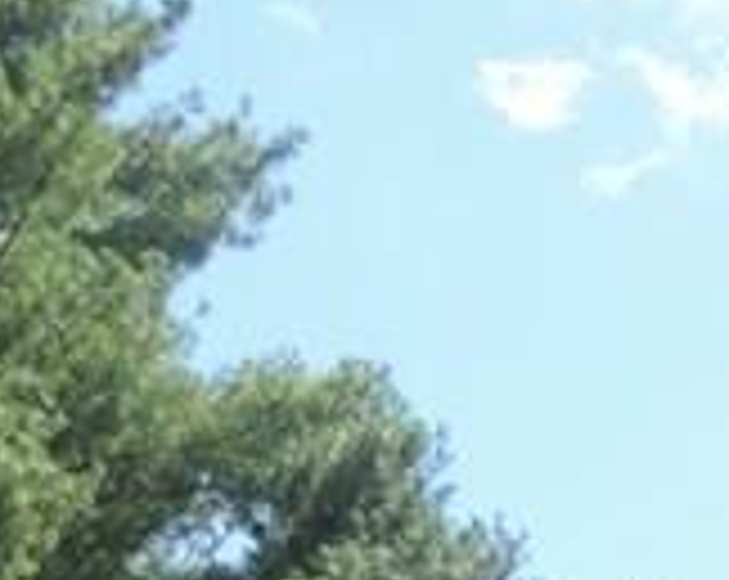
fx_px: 4393
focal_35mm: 204
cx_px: 904
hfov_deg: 9.3
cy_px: 1583
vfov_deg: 7.0
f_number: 3.2
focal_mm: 5.8
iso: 80
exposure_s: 1/400
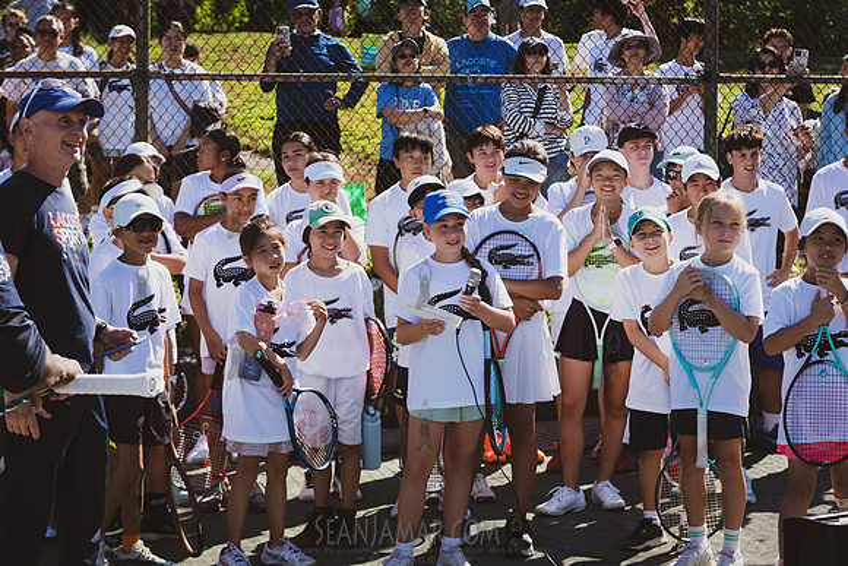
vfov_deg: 20.6
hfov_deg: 30.5
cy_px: 283
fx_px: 1555
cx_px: 424
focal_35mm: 66
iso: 200
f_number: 5.6
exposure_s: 1/500
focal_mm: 66
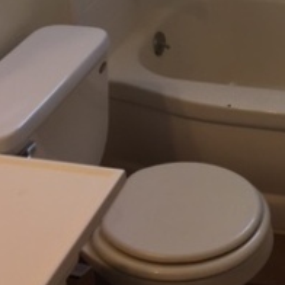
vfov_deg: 18.4
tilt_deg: -17.7
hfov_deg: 19.1
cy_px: -98
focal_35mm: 87
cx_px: 314
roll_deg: +0.6
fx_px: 810
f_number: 2.2
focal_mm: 4.15
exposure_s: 1/60
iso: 40
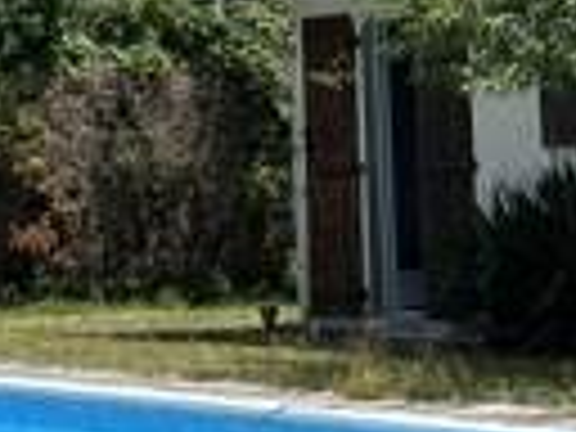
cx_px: 333
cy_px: 72
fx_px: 2696
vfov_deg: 9.1
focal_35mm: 162
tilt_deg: +0.8
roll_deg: +1.7
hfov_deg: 12.2
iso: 50
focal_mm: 5.1
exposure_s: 1/3049
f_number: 1.6
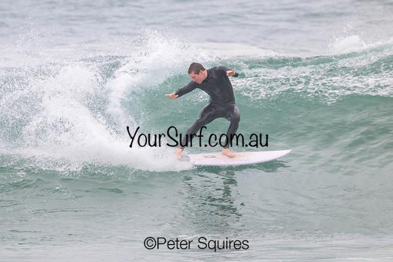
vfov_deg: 1.2
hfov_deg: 1.9
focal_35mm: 1101
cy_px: 93
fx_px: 12024
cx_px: 123
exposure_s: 1/2000
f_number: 11
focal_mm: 800
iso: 1400
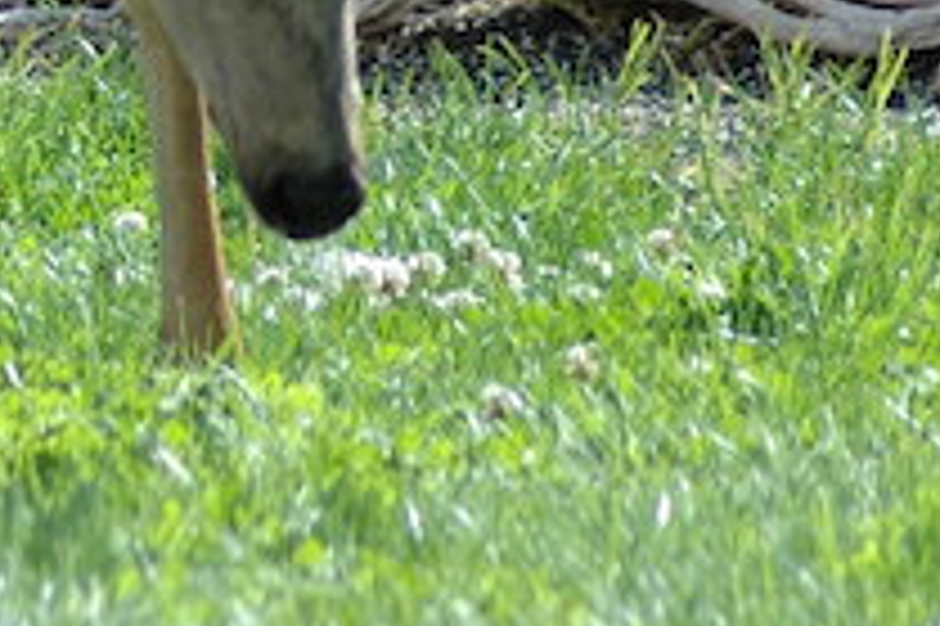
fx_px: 24237
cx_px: -396
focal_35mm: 929
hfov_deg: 2.2
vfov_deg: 1.5
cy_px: -390
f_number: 5.6
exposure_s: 1/500
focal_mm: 170
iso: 200
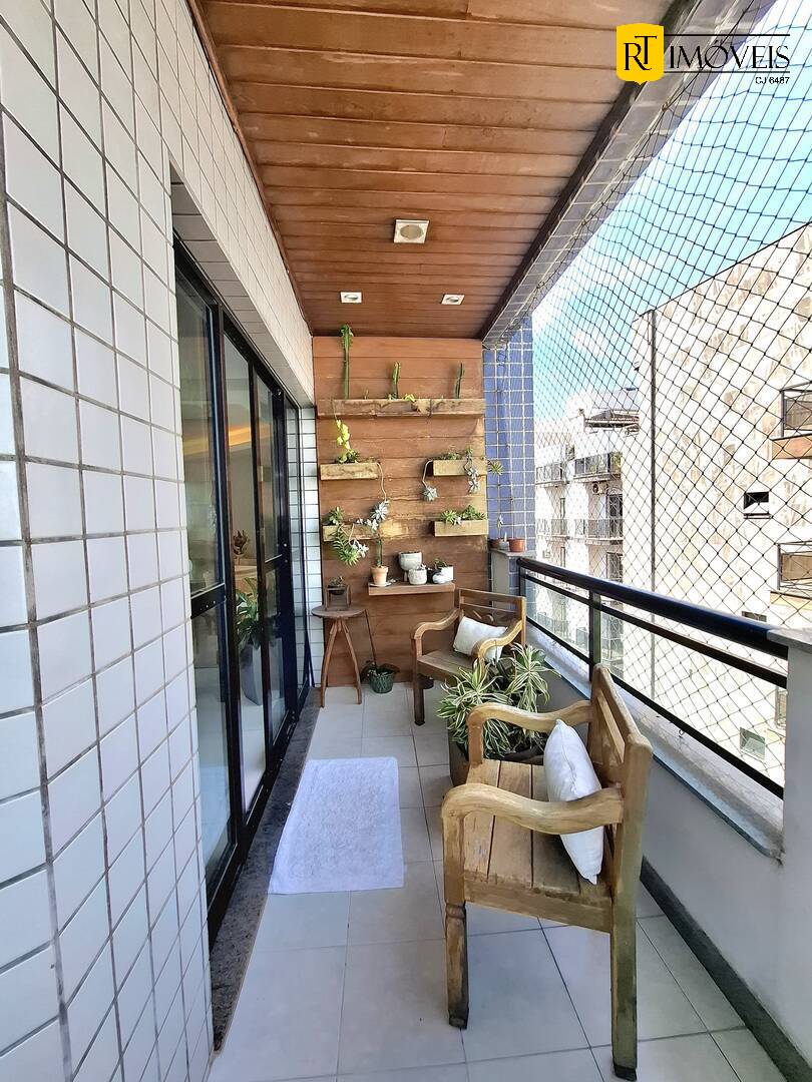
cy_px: 541
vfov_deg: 106.2
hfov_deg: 89.9
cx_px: 406
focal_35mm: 13
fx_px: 407
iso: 40
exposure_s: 1/357
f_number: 2.2
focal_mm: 1.74
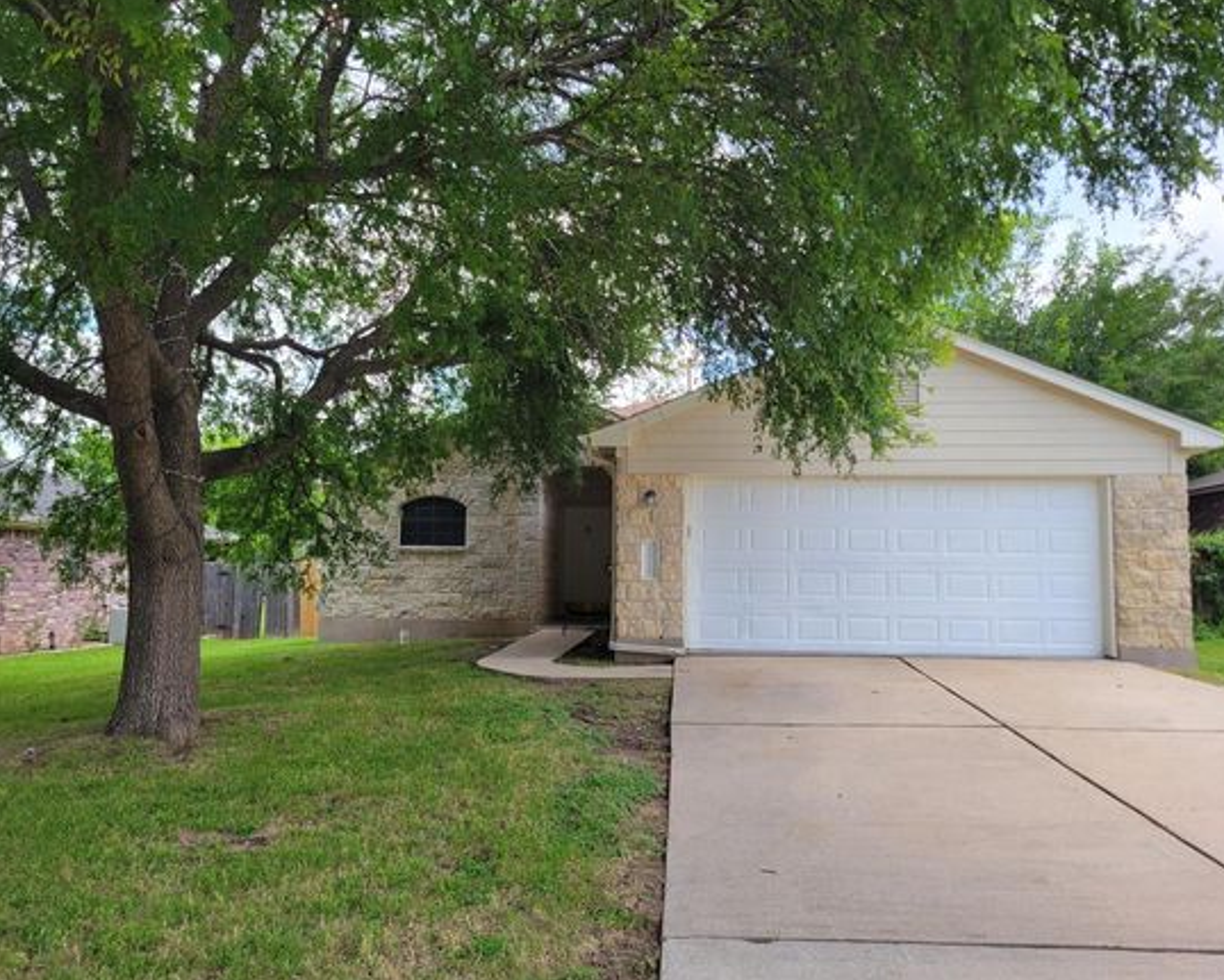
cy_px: 490
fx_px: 1015
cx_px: 637
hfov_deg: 62.2
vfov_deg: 51.6
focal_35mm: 28
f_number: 1.8
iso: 40
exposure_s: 1/756
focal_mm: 5.4
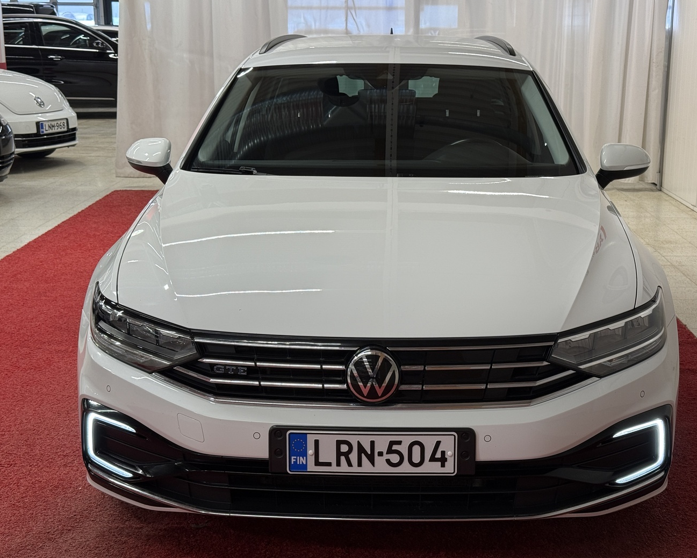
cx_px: 377
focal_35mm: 52
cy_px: 269
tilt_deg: -12.6
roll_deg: -0.2
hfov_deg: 36.0
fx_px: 1073
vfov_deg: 29.1
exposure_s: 1/83
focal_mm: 6.76
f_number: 1.78
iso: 50
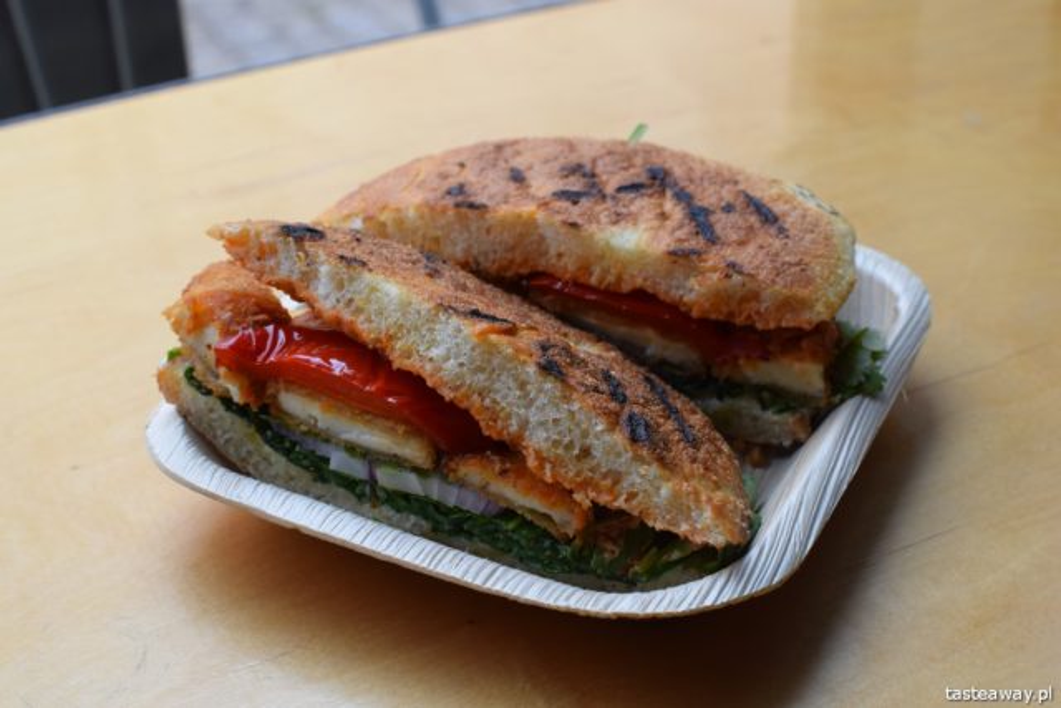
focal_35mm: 52
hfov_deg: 37.8
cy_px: 354
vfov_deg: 25.8
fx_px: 1548
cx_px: 530
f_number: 8
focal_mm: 35
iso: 320
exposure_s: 1/125
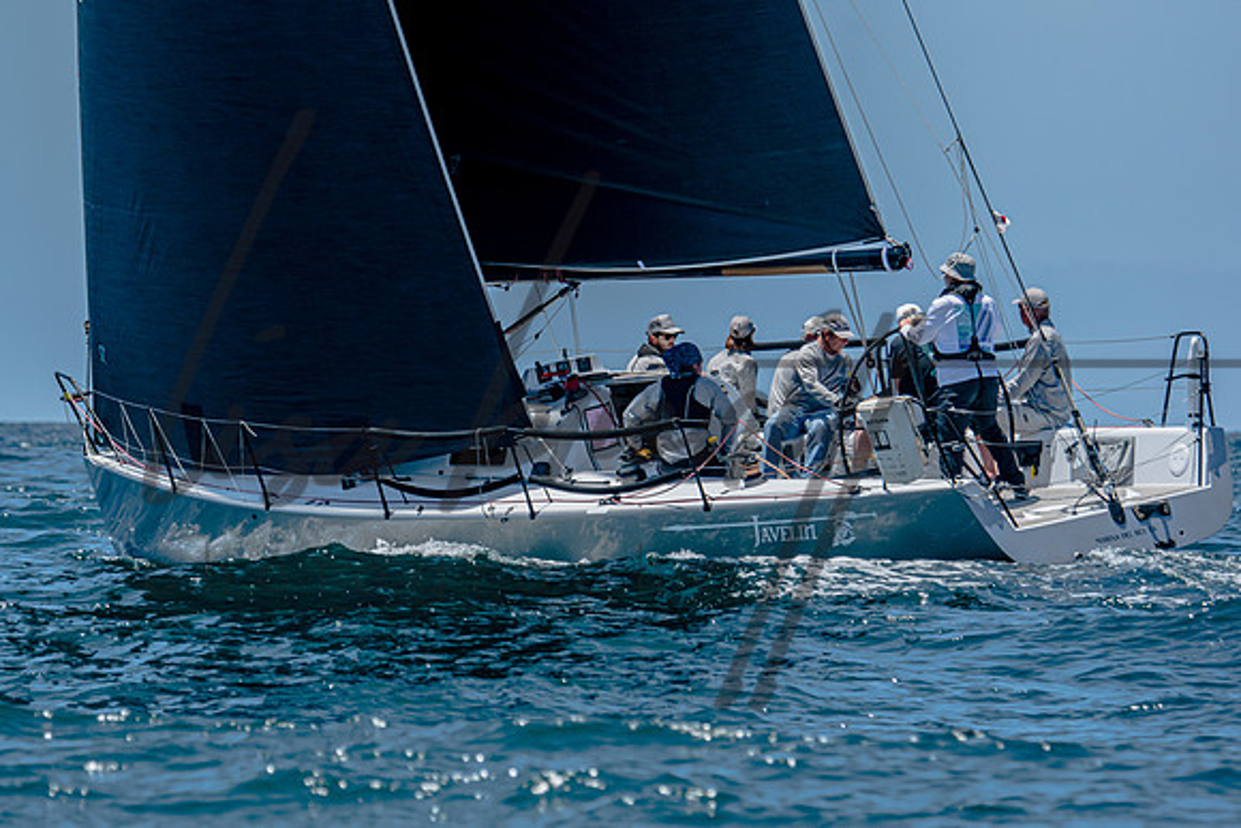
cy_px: 437
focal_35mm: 426
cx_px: 574
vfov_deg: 3.2
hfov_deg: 4.8
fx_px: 14679
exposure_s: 1/1600
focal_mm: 260
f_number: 5.6
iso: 200
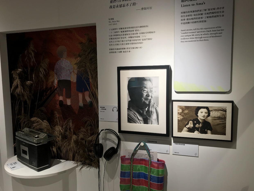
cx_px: 124
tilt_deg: -4.7
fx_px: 213
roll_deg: +1.5
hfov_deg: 61.7
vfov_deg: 48.2
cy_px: 98
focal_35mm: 29
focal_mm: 3.99
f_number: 1.8
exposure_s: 1/40
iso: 25
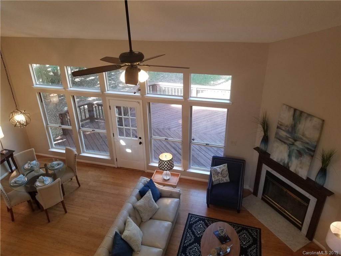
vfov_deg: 53.1
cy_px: 128
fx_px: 256
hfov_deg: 67.3
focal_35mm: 26
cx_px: 170
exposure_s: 1/60
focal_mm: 4.25
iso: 80
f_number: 1.7
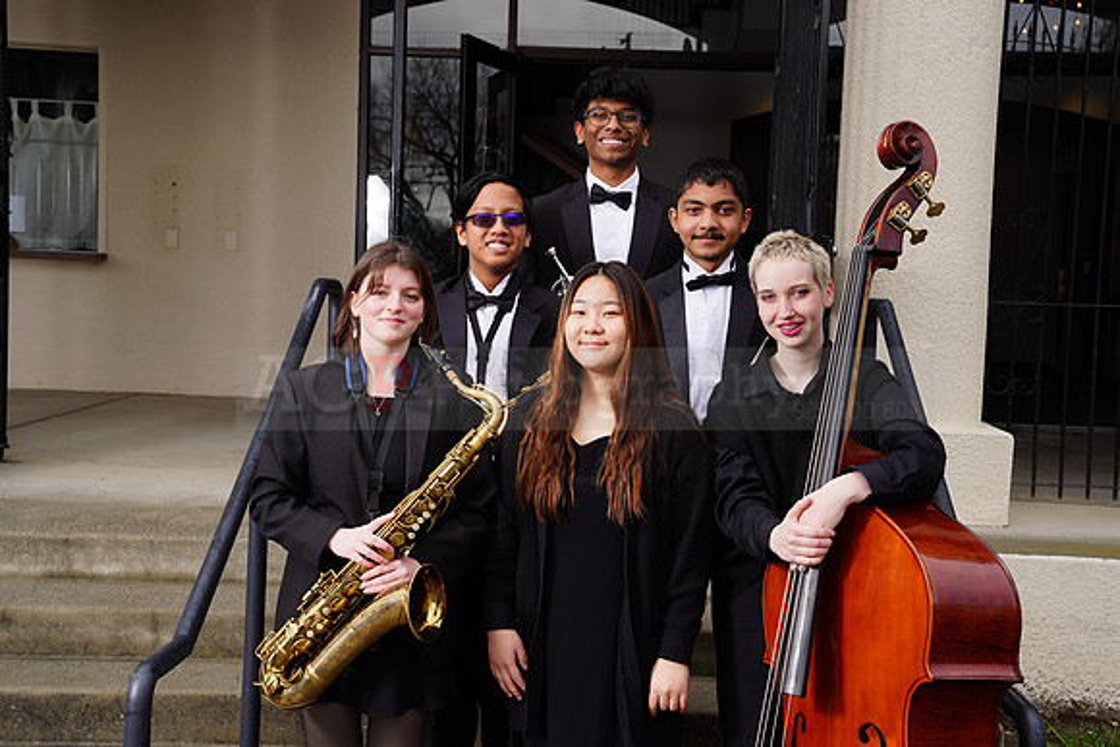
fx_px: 1618
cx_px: 560
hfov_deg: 38.2
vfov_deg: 26.0
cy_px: 374
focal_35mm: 52
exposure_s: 1/200
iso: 200
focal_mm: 52
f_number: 7.1
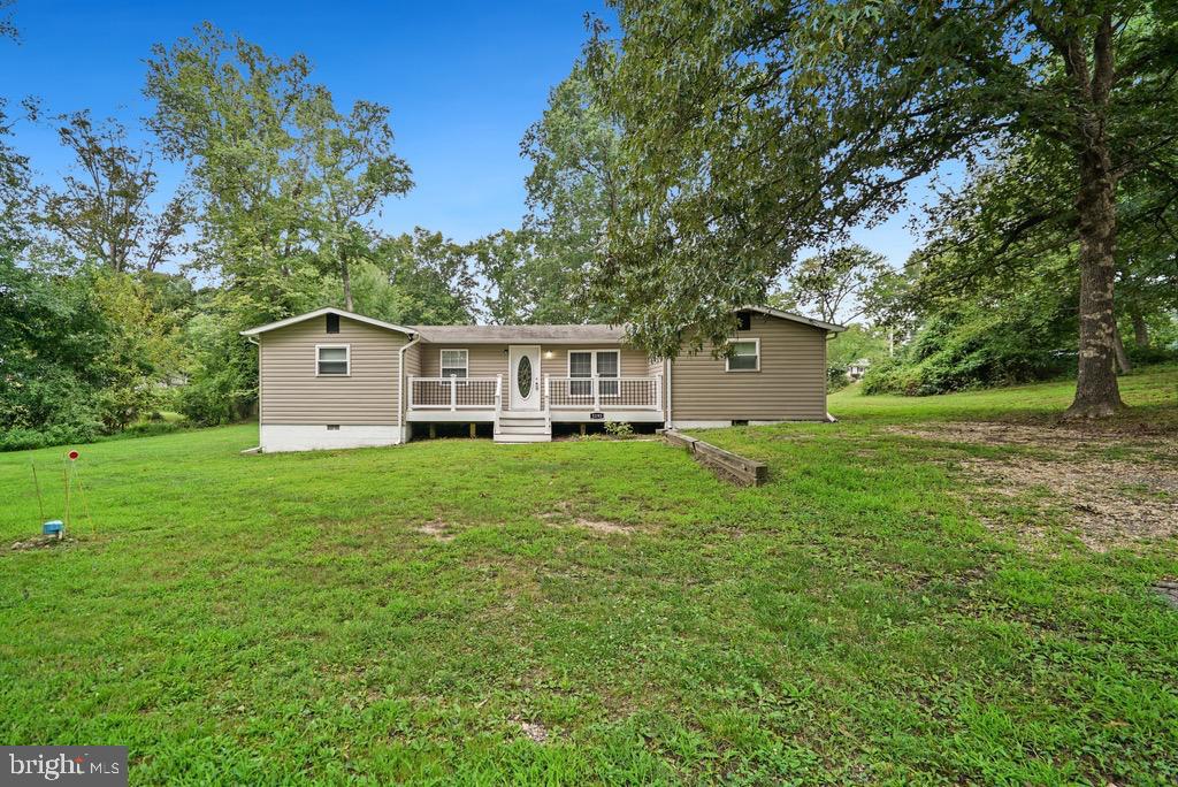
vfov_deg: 73.8
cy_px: 394
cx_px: 589
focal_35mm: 16
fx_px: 524
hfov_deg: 96.7
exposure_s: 1/100
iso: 320
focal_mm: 16
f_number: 4.5
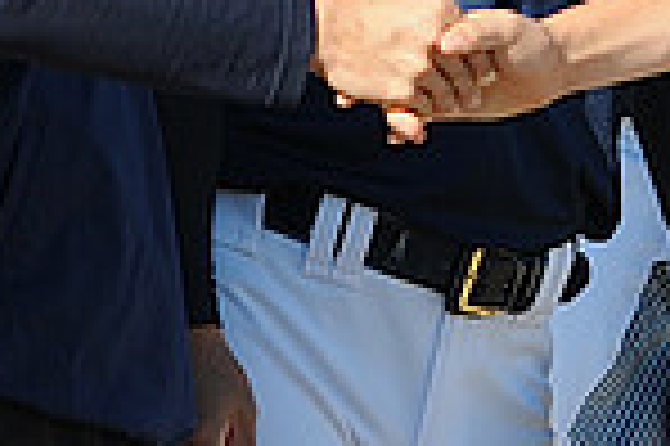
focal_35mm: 1752
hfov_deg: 1.2
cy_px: -304
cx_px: 598
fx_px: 32570
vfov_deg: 0.8
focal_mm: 300
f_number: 4
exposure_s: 1/1250
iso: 200
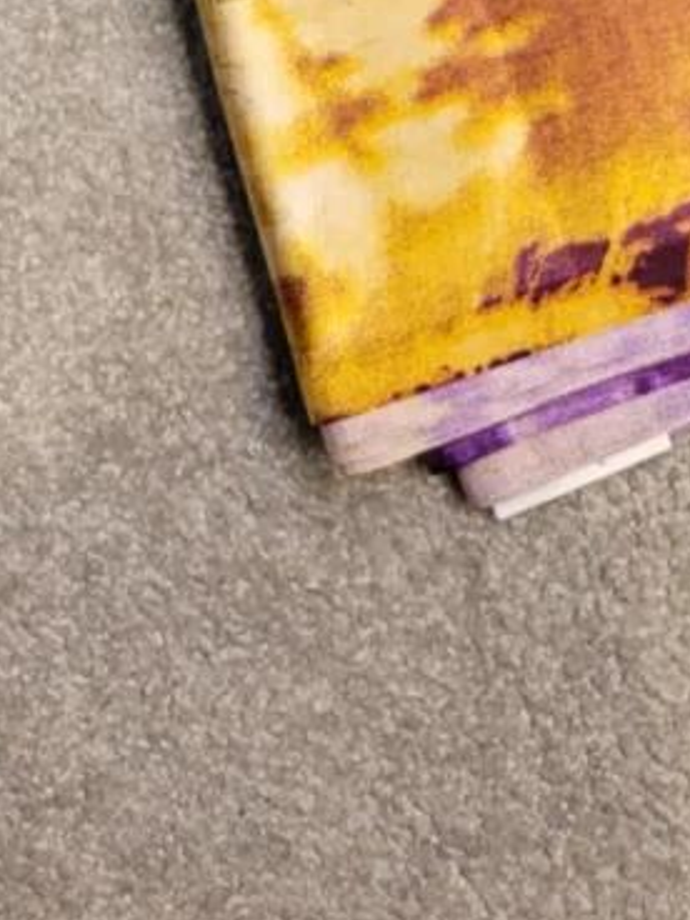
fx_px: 3003
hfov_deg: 12.9
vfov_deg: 15.1
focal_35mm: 113
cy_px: -745
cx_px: -32
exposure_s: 1/124
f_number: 1.8
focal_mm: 5.4
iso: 40
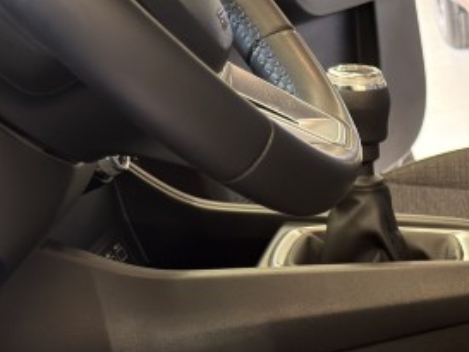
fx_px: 1220
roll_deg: +7.2
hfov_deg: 19.4
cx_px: 672
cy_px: 386
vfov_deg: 16.0
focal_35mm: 90
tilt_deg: -26.0
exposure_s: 1/33
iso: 200
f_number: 1.78
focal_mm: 6.76
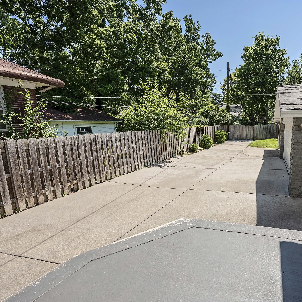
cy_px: 156
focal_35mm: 20
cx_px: 225
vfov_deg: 74.8
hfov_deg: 70.1
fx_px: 197
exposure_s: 1/1250
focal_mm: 15
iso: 200
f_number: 5
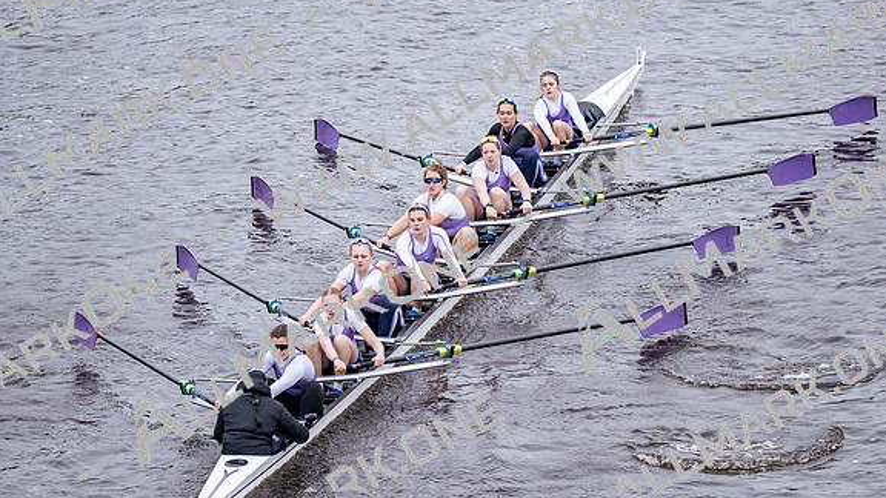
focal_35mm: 316
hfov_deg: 6.8
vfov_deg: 3.8
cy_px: 229
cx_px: 445
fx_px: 7424
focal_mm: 200
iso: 1400
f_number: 2.8
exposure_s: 1/2000
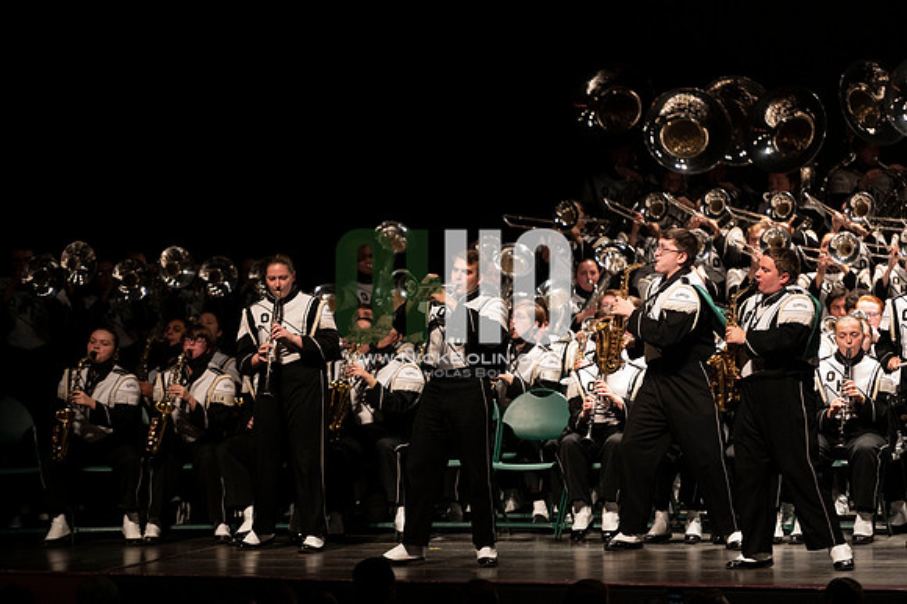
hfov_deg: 10.3
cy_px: 302
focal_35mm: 200
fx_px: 5036
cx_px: 454
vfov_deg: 6.9
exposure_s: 1/500
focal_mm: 200
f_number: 2.8
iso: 2500
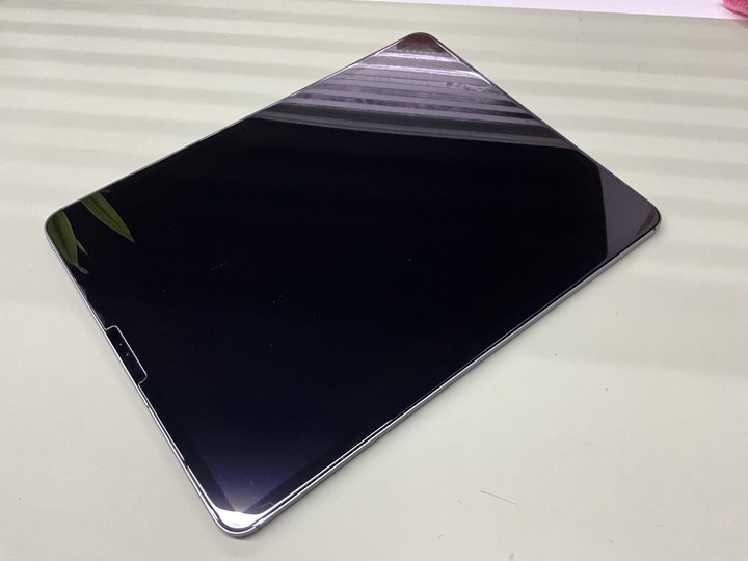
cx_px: 374
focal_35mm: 29
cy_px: 280
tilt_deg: -57.8
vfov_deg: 48.2
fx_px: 627
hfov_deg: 61.7
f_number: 1.8
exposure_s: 1/60
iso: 160
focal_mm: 3
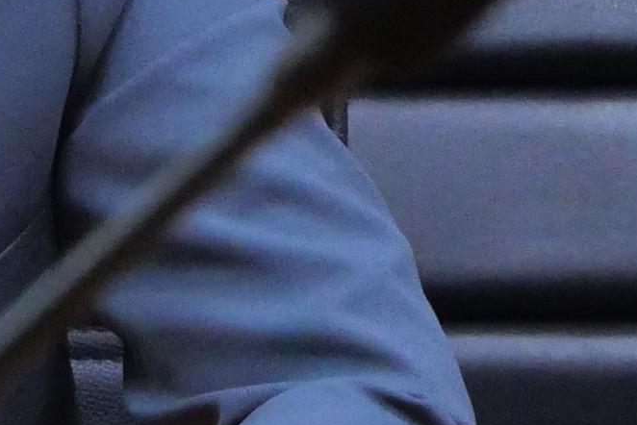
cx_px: -457
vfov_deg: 2.0
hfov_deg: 3.0
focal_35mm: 695
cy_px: -203
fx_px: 12302
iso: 3200
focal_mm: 60
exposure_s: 1/30
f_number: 5.6
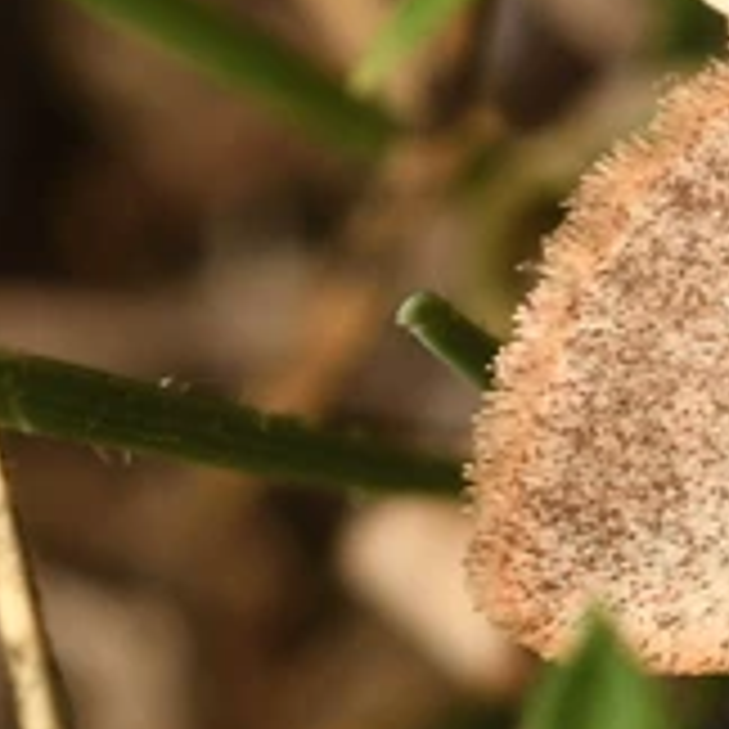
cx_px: 1278
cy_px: 22
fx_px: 17989
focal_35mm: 755
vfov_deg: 2.3
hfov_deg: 2.3
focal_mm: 150
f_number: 10
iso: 100
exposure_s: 1/250
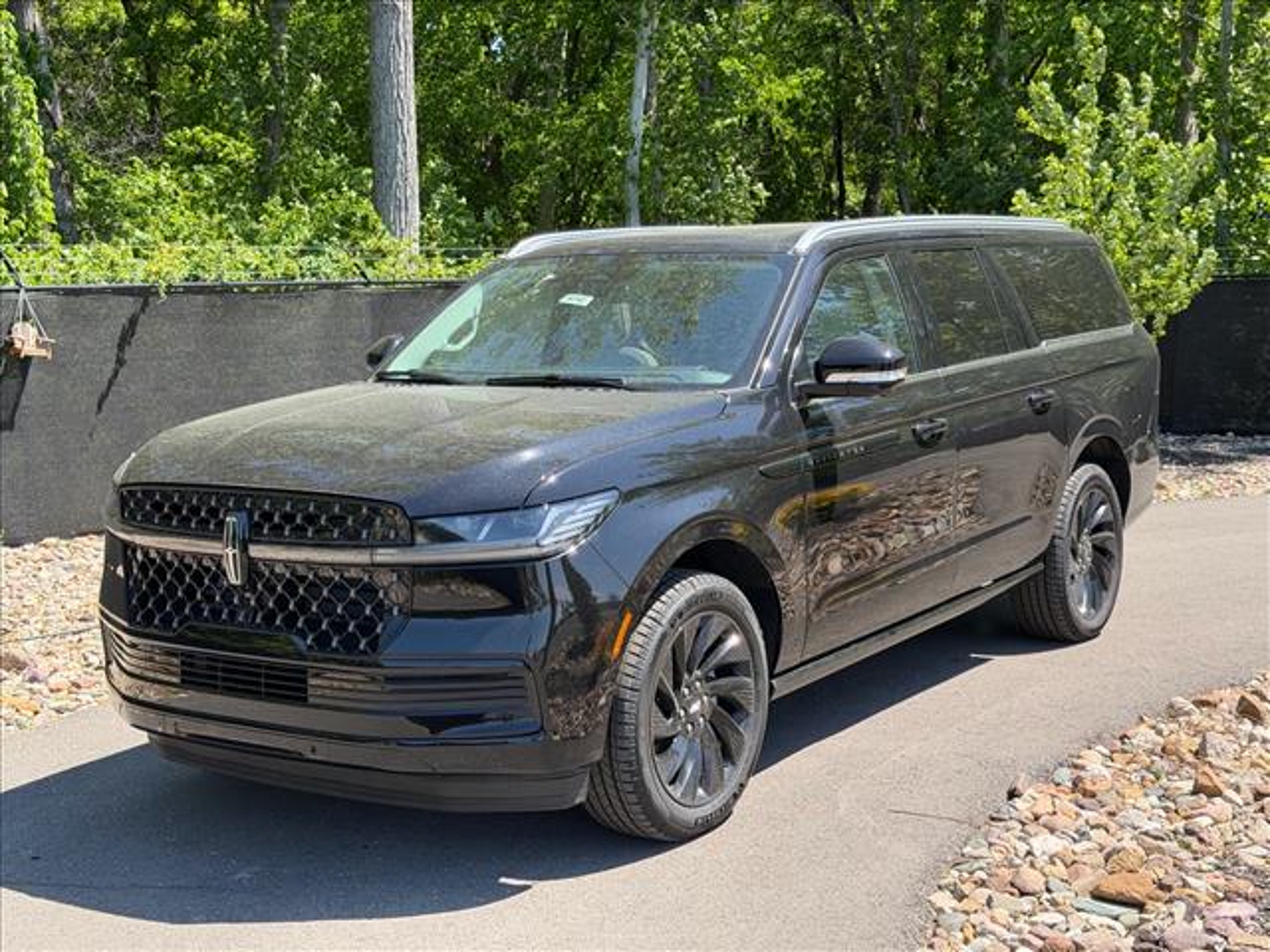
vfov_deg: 30.3
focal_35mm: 48
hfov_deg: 39.7
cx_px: 635
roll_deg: -0.7
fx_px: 1761
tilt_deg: -6.0
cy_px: 476
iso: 80
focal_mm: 6.76
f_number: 1.78
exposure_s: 1/1456
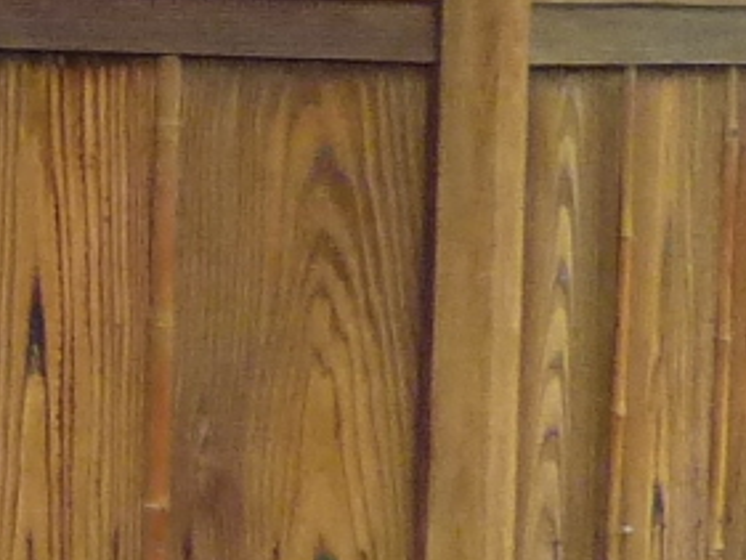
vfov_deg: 8.1
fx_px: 3924
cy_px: -151
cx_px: -1614
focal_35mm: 182
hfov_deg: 8.7
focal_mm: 4.1
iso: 320
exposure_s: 1/250
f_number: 3.3
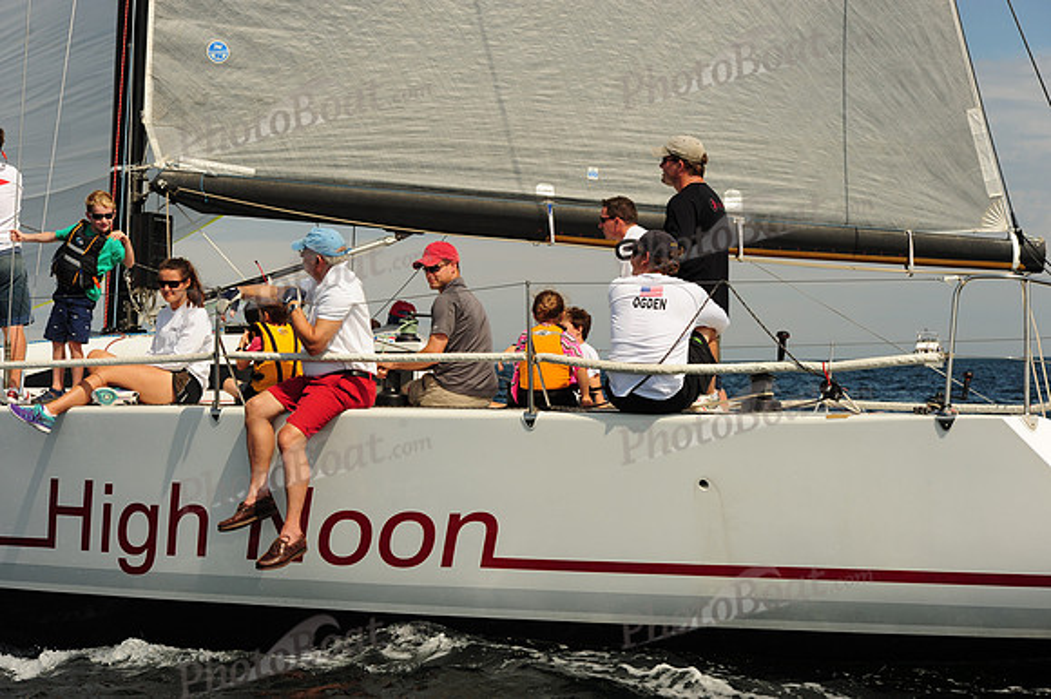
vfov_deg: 19.4
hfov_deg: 28.9
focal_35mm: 70
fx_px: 2042
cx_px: 526
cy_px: 350
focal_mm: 70
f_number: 9
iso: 320
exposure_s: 1/1250
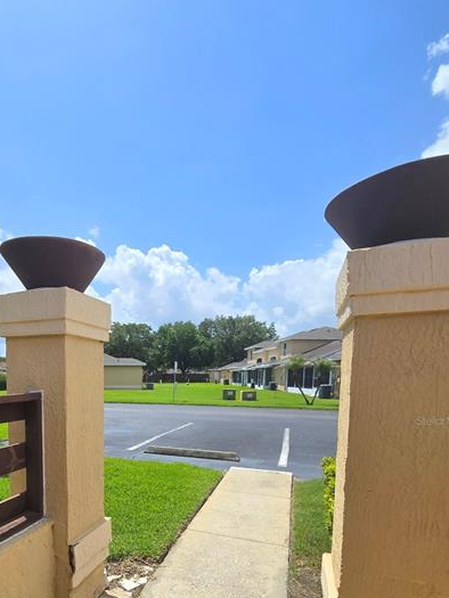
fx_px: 328
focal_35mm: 19
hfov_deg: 66.3
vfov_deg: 80.4
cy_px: 420
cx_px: 140
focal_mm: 2.2
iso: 50
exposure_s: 1/3345
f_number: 2.2
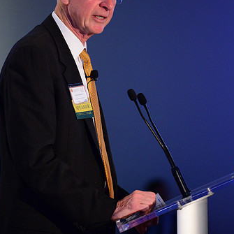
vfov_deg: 6.4
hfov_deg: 6.4
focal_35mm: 272
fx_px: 2080
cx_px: 107
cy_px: 94
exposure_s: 1/200
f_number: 2.8
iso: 4000
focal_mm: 185
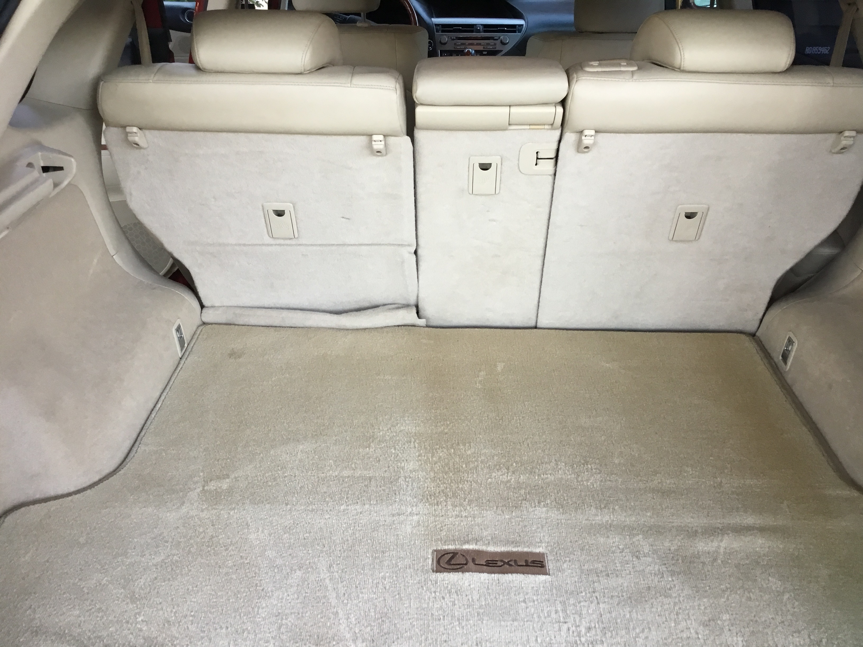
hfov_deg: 58.4
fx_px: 773
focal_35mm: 31
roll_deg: -0.2
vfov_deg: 45.4
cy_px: 324
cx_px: 432
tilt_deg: -22.5
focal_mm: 3.3
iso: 50
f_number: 2.4
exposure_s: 1/30
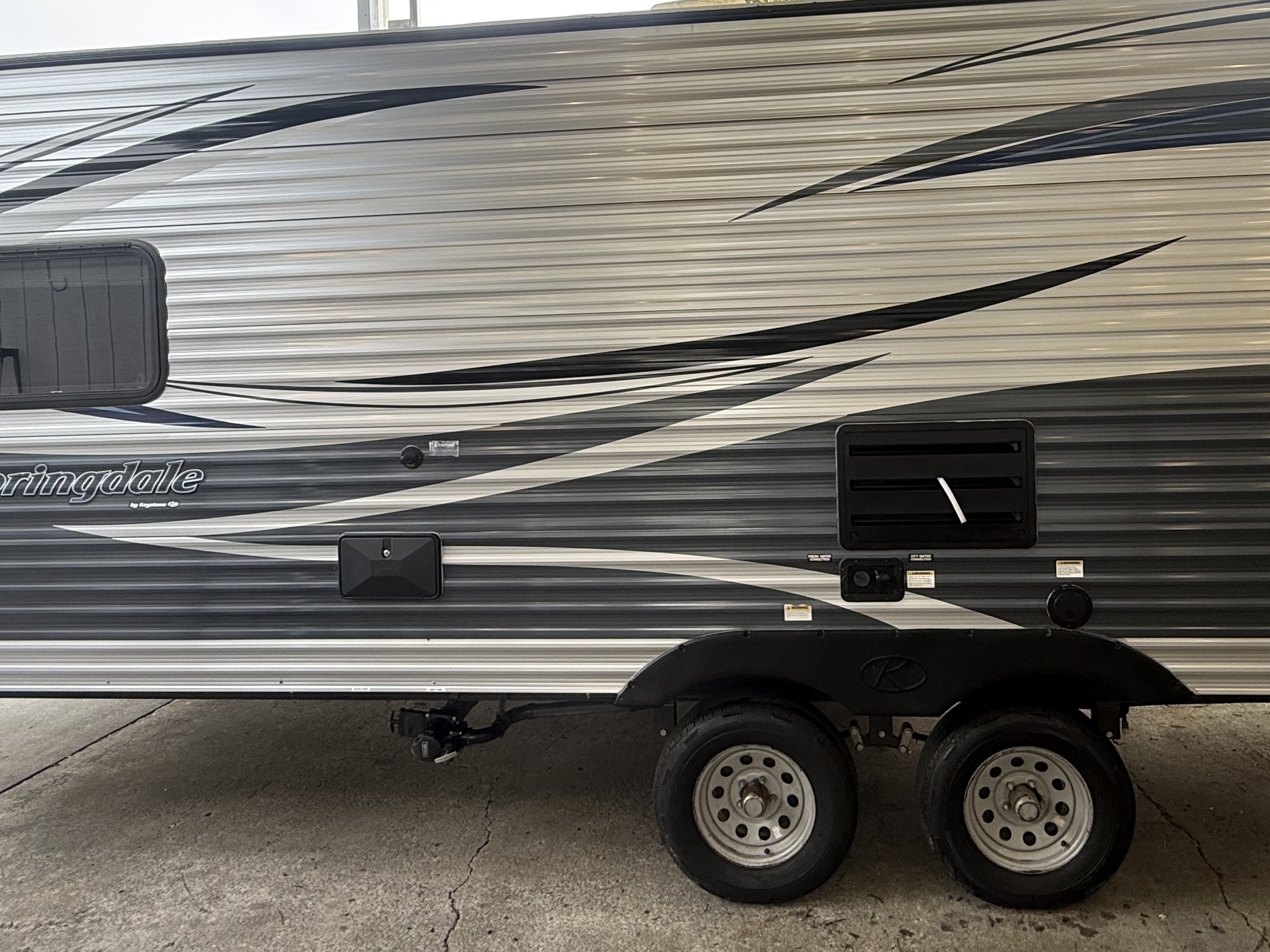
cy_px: 373
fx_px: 881
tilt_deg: -0.2
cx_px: 740
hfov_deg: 71.1
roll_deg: +1.5
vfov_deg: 56.3
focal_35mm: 24
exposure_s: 1/120
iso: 80
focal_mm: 2.22
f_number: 2.2
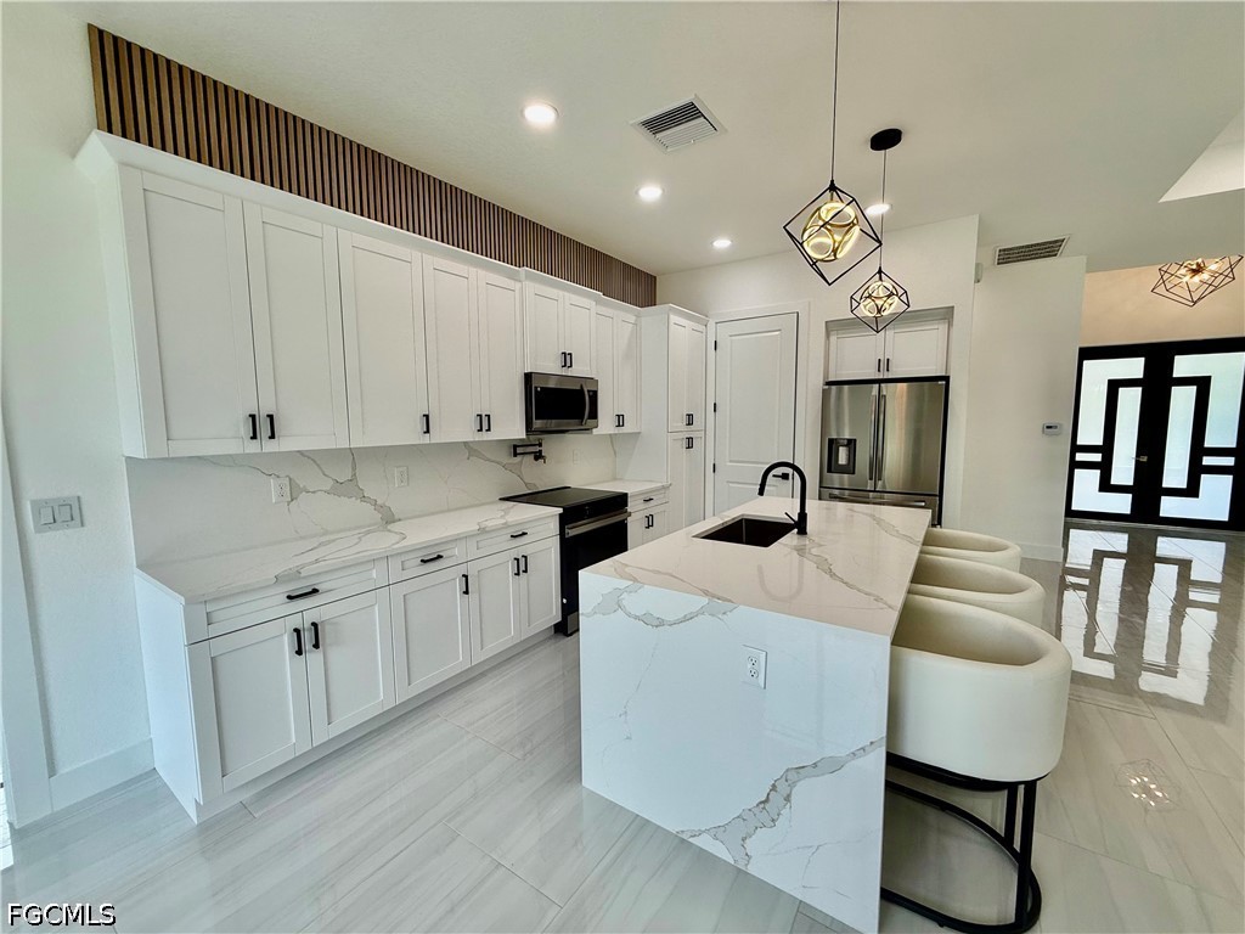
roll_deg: +0.4
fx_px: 504
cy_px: 467
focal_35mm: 14
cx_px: 622
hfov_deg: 102.1
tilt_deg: -5.4
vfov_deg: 85.7
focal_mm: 2.22
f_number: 2.2
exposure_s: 1/150
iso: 50
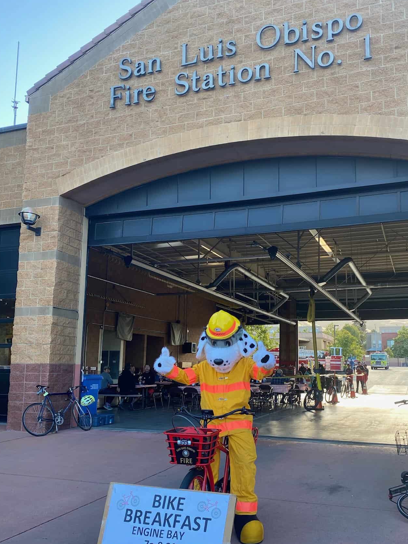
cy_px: 301
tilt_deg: +5.4
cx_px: 239
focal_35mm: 31
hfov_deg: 45.3
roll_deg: -0.7
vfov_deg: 58.2
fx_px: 487
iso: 32
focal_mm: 4.25
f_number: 1.8
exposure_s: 1/168
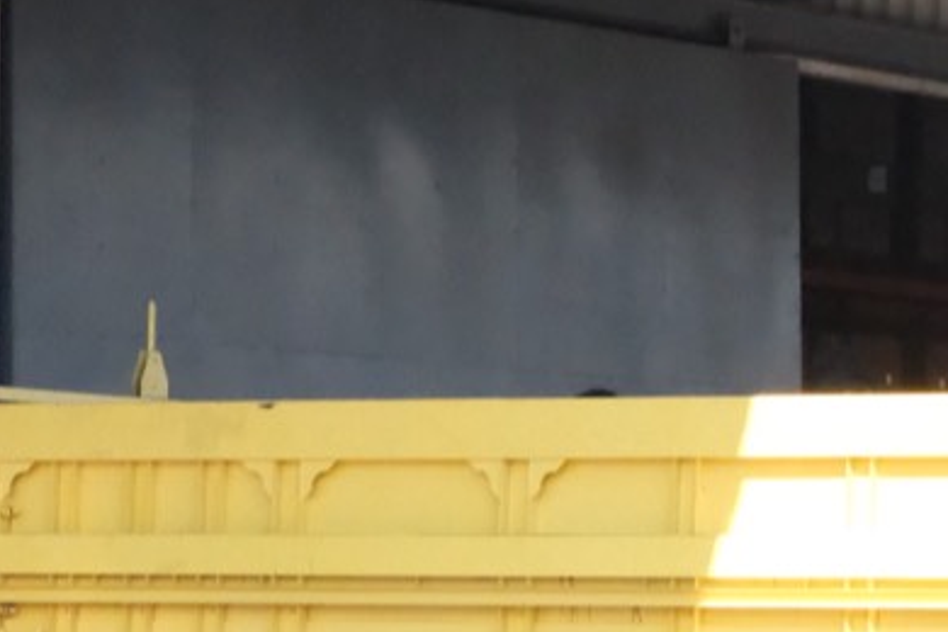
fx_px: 7346
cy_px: 226
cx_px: 909
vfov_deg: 4.9
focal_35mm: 279
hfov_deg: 7.4
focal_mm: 45
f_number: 7.1
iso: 8000
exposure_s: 1/4000
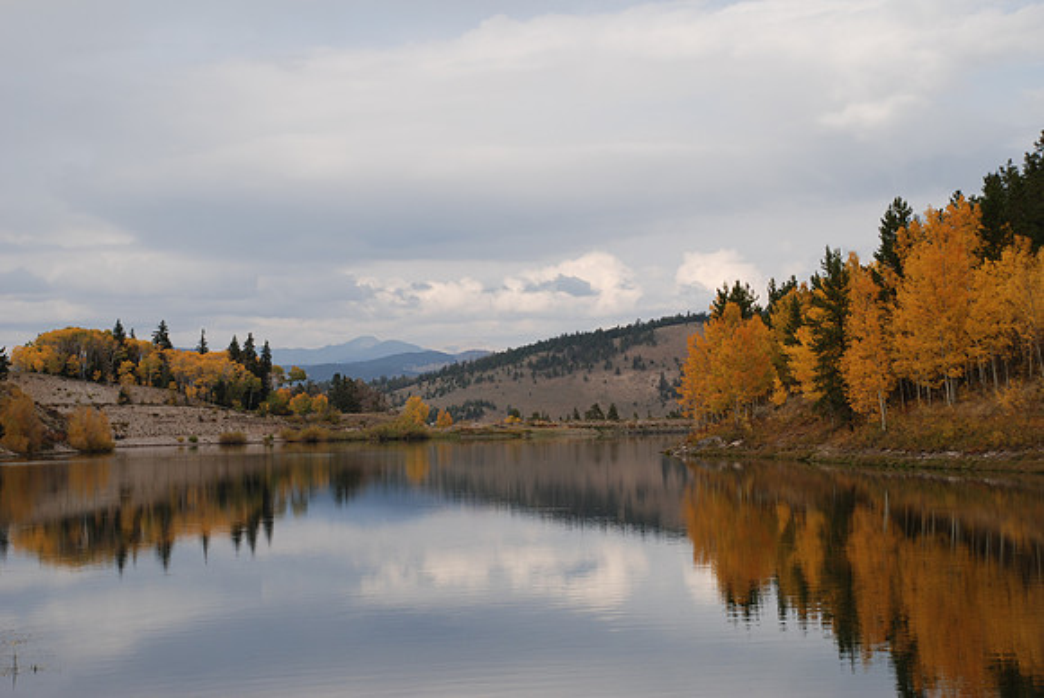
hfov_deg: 26.0
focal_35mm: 78
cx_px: 522
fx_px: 2264
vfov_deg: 17.5
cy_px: 349
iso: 100
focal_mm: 52
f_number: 7.1
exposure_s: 1/200
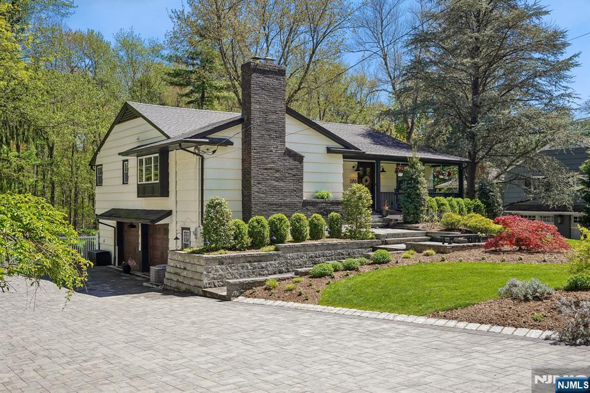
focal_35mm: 35
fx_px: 573
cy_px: 196
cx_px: 295
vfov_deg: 37.8
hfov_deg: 54.4
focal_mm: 35
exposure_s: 1/400
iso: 400
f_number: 7.1
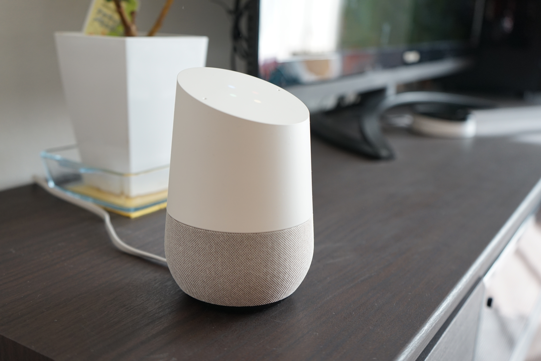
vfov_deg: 35.1
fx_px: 571
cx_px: 270
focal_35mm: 38
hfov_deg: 50.7
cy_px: 180
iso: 800
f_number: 4
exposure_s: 1/160
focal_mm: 38
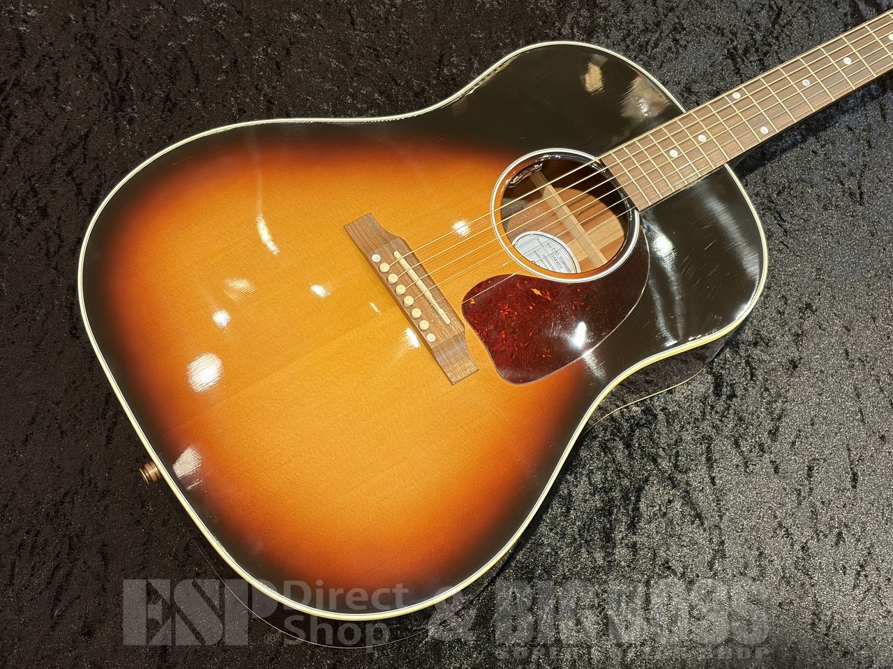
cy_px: 334
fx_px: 1341
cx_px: 446
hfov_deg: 36.8
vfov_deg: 28.0
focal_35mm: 52
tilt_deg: -68.0
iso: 200
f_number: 1.6
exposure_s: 1/40
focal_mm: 5.96
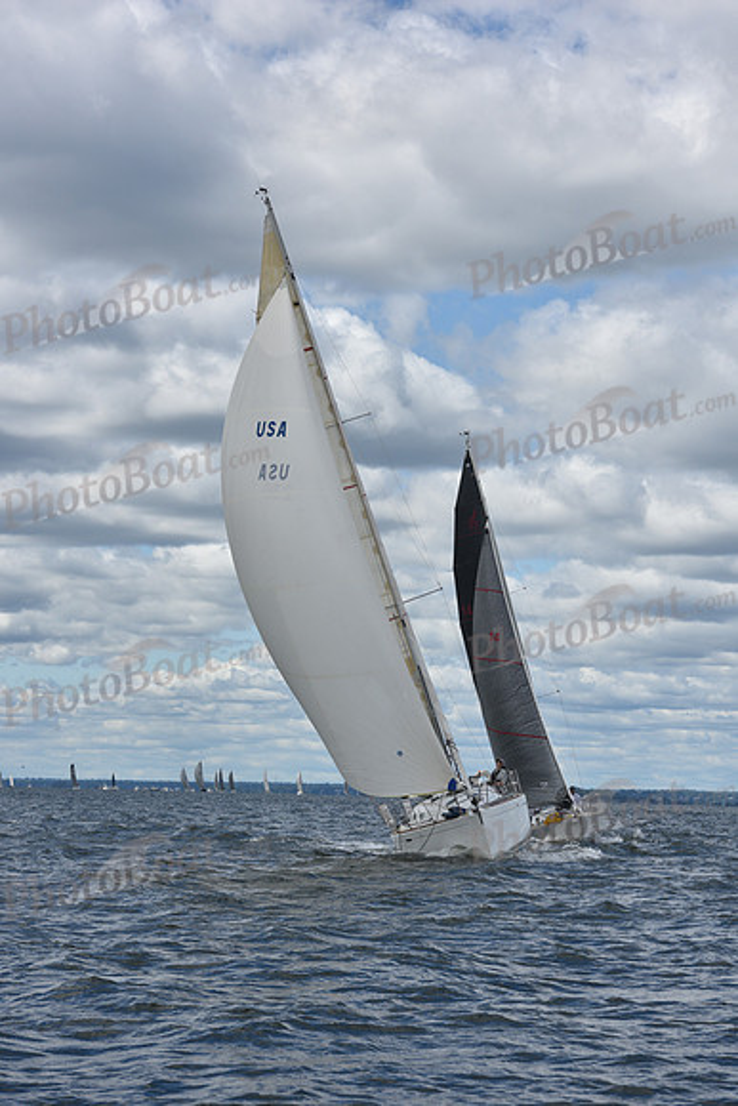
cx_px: 369
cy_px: 553
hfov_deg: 13.7
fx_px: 3073
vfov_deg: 20.4
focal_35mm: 100
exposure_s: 1/800
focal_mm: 100
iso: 250
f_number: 11
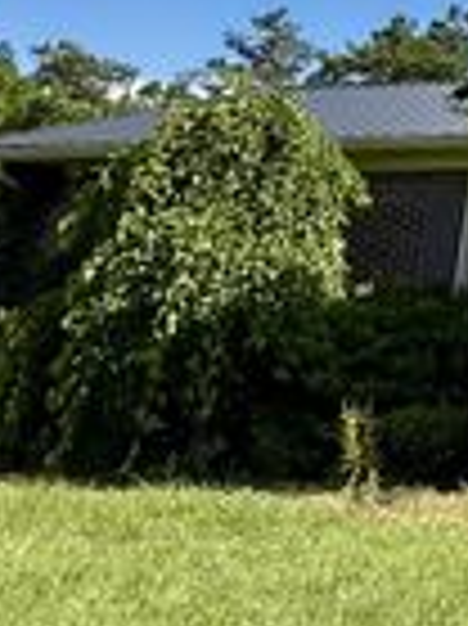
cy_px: -101
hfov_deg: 16.5
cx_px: 945
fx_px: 1210
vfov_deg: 26.2
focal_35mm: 67
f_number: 2.2
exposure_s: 1/1848
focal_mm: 2.22
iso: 64
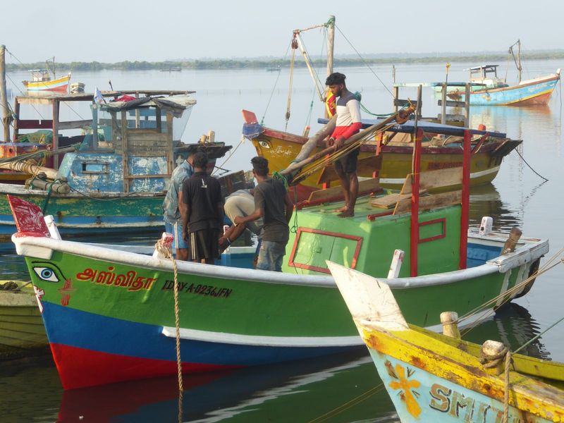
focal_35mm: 127
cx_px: 282
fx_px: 2069
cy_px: 212
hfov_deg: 15.5
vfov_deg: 11.7
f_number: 5.1
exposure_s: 1/100
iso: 80
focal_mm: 20.6
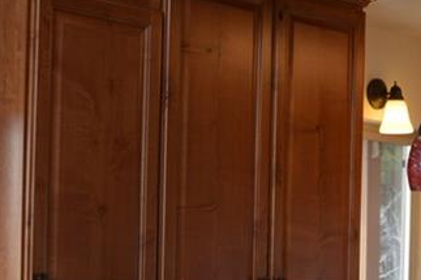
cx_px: 472
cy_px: 314
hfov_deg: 17.3
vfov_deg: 11.8
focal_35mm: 114
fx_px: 1332
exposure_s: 1/100
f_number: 5
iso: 400
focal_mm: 24
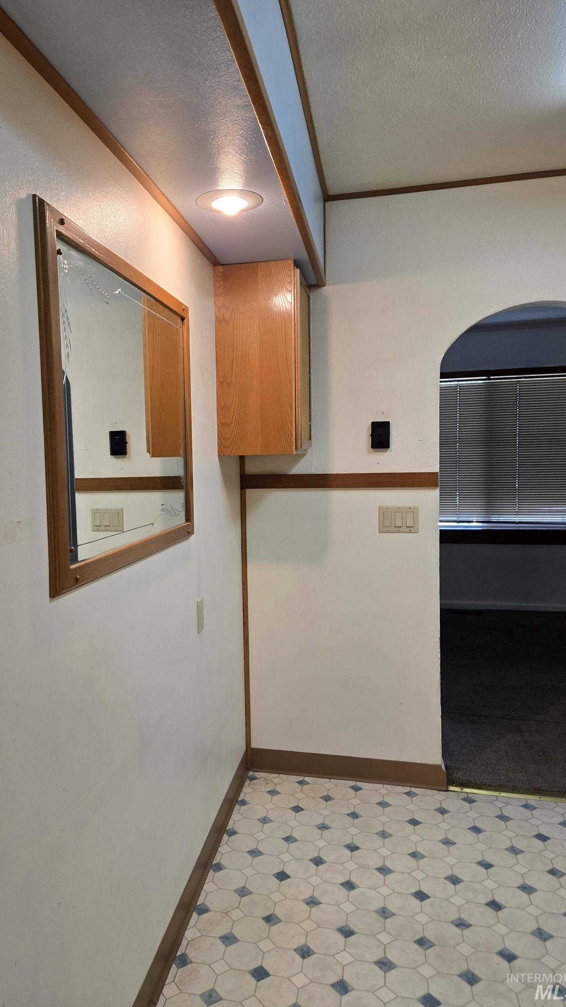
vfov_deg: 71.9
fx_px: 694
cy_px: 503
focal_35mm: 26
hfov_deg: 44.1
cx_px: 220
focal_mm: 5.4
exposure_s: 1/120
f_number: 1.8
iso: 80
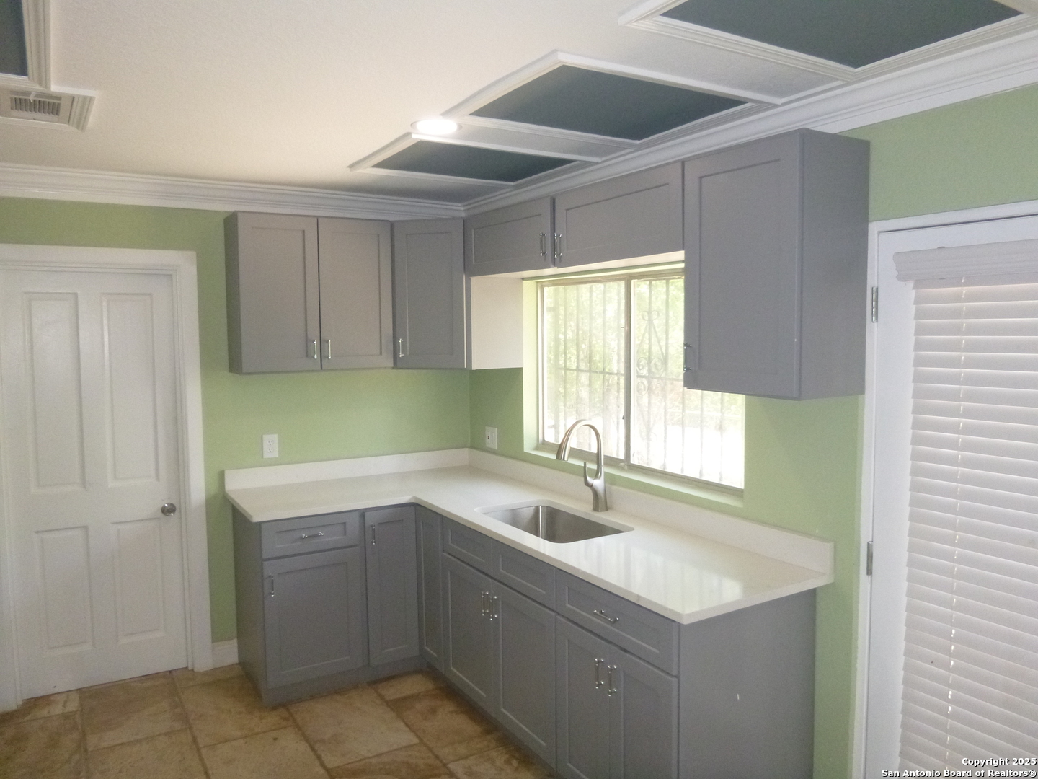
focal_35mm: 25
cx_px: 519
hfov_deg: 69.4
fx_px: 750
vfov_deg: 54.9
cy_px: 390
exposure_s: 1/60
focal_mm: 4.5
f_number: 3.9
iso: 320
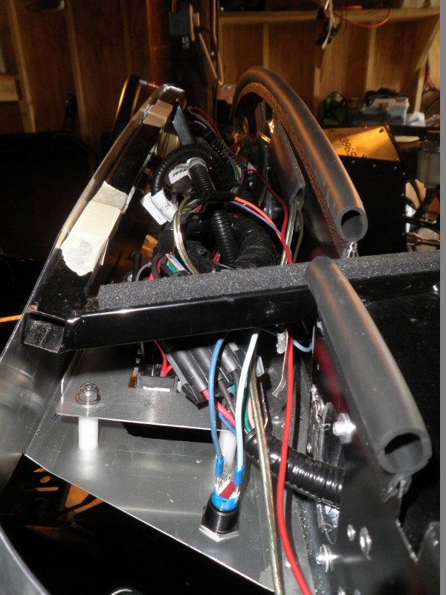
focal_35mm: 26
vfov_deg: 67.3
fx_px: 447
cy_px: 298
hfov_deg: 53.1
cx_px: 223
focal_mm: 4.7
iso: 160
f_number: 2.6
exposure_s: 1/30
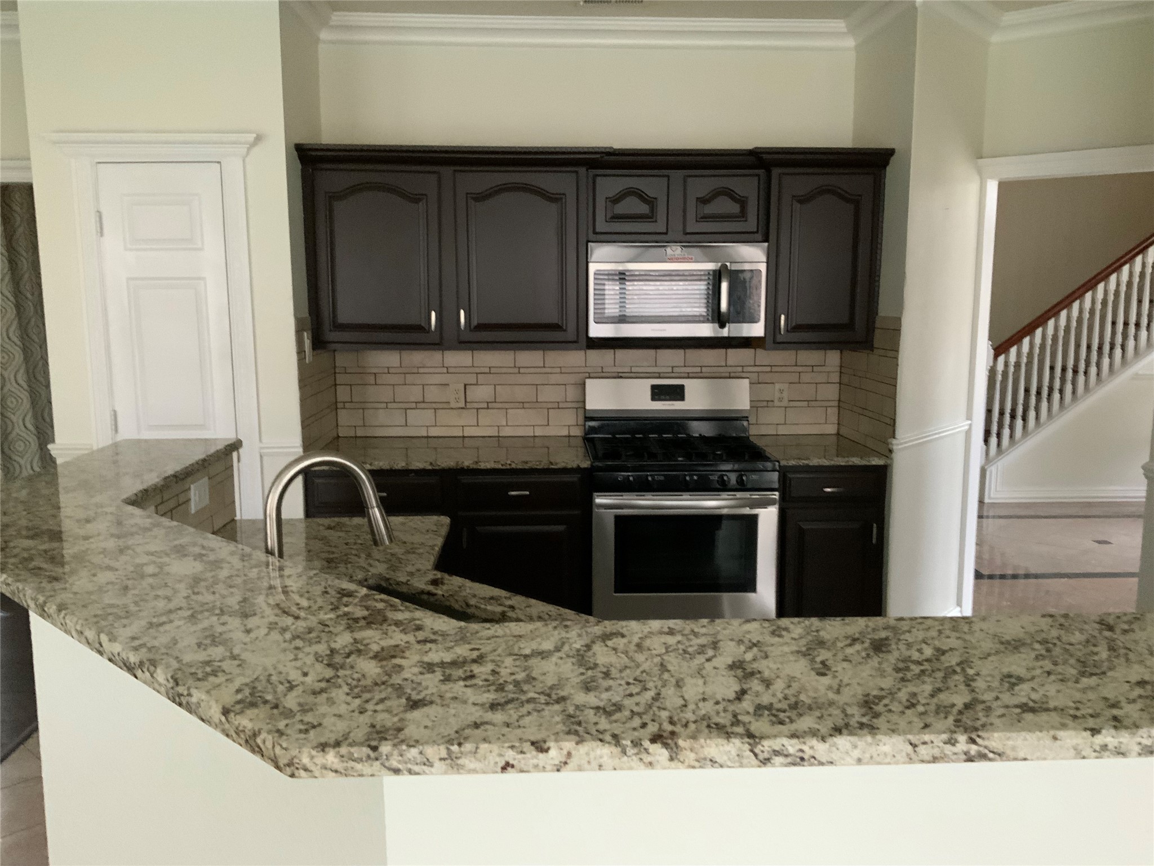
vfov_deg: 48.2
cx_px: 577
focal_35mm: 29
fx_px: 967
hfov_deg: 61.7
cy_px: 433
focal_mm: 3
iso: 320
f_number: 1.8
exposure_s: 1/30
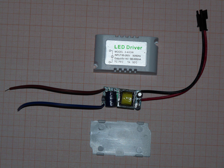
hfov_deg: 9.8
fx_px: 1301
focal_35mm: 201
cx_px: 112
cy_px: 84
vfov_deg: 7.4
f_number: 3.7
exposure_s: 1/100
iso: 100
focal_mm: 35.6
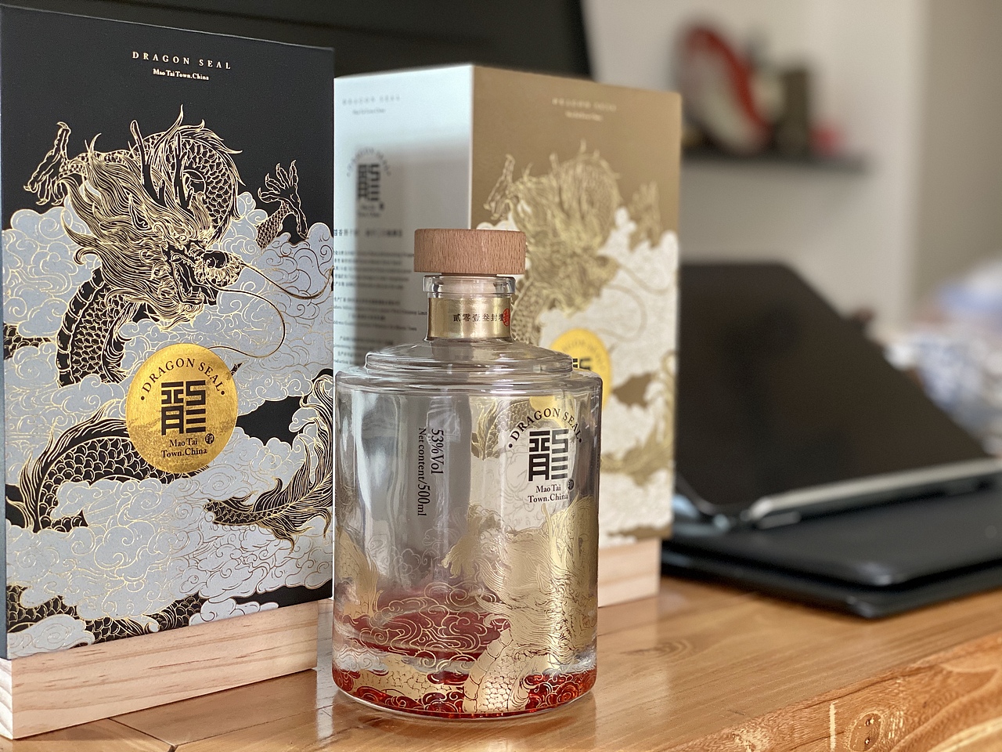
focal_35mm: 52
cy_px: 376
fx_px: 1505
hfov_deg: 36.8
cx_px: 501
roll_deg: -1.3
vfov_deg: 28.0
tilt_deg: -5.7
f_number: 2
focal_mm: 6
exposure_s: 1/122
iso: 160
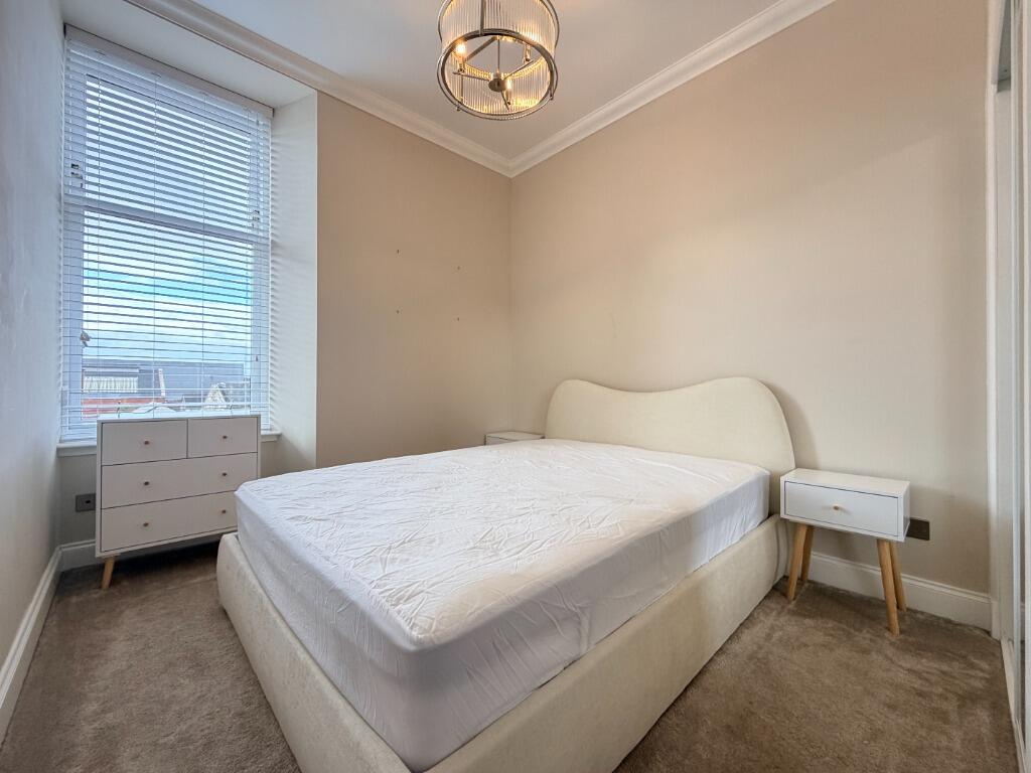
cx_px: 516
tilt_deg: +0.4
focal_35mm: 14
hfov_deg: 102.1
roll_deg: +0.5
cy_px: 386
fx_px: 417
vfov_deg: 85.7
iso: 125
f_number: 2.2
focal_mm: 2.22
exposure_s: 1/121
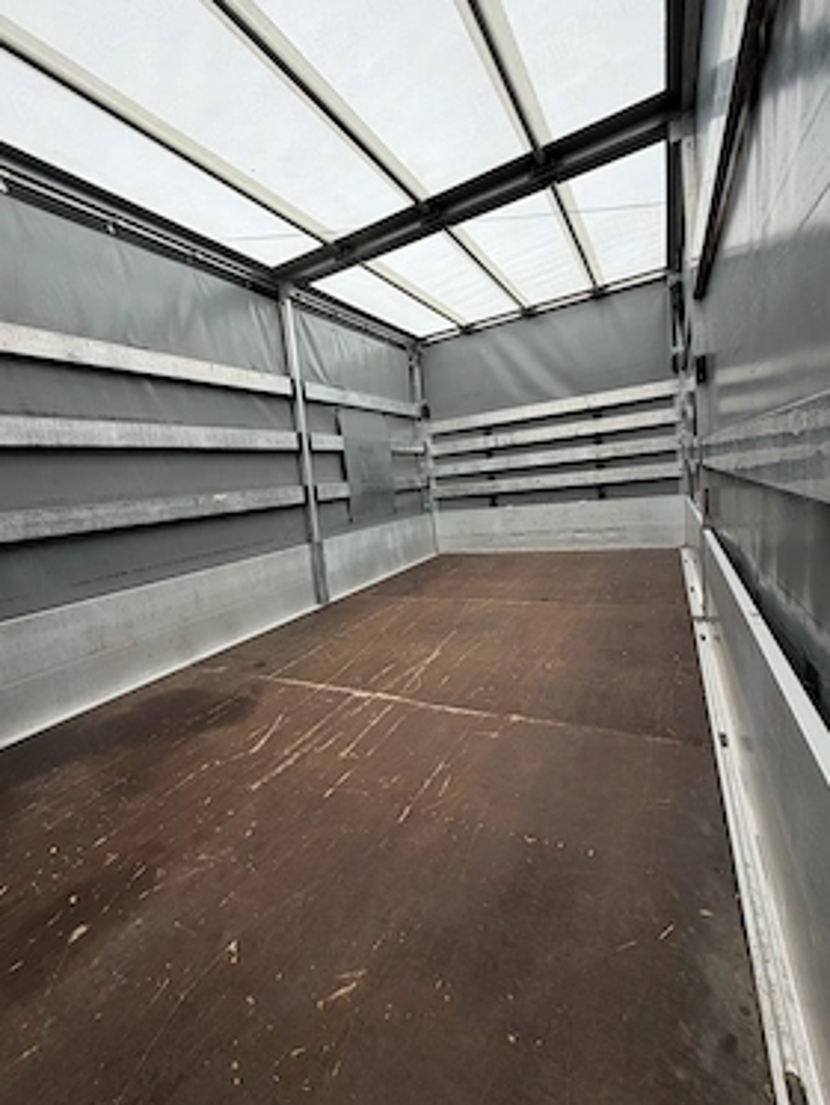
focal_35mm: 15
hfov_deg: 81.7
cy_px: 539
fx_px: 479
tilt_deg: -7.8
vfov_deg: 98.1
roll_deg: +2.9
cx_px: 391
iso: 40
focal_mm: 2.22
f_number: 2.2
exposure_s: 1/206
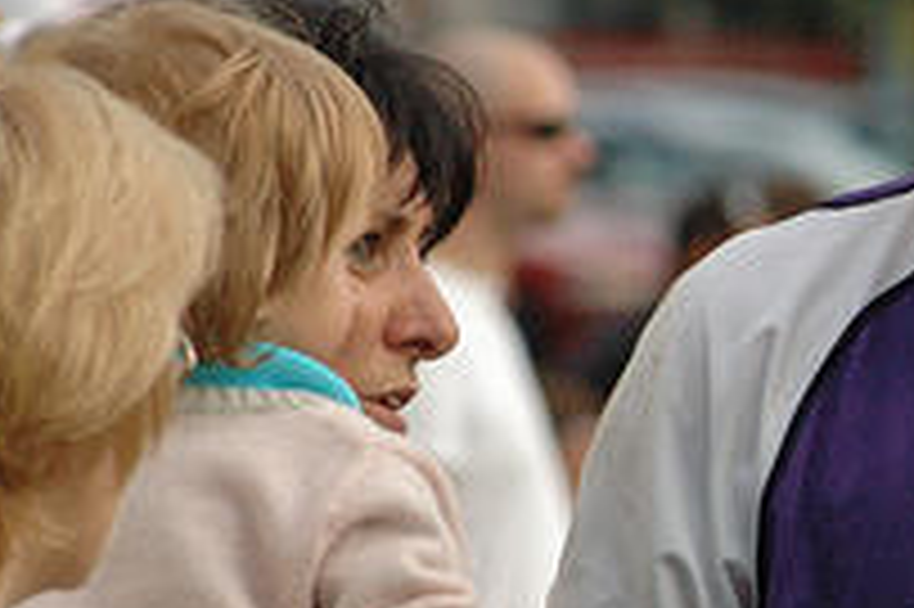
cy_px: 466
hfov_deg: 2.4
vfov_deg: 1.6
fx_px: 22045
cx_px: 1076
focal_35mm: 869
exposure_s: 1/640
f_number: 6.3
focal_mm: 200
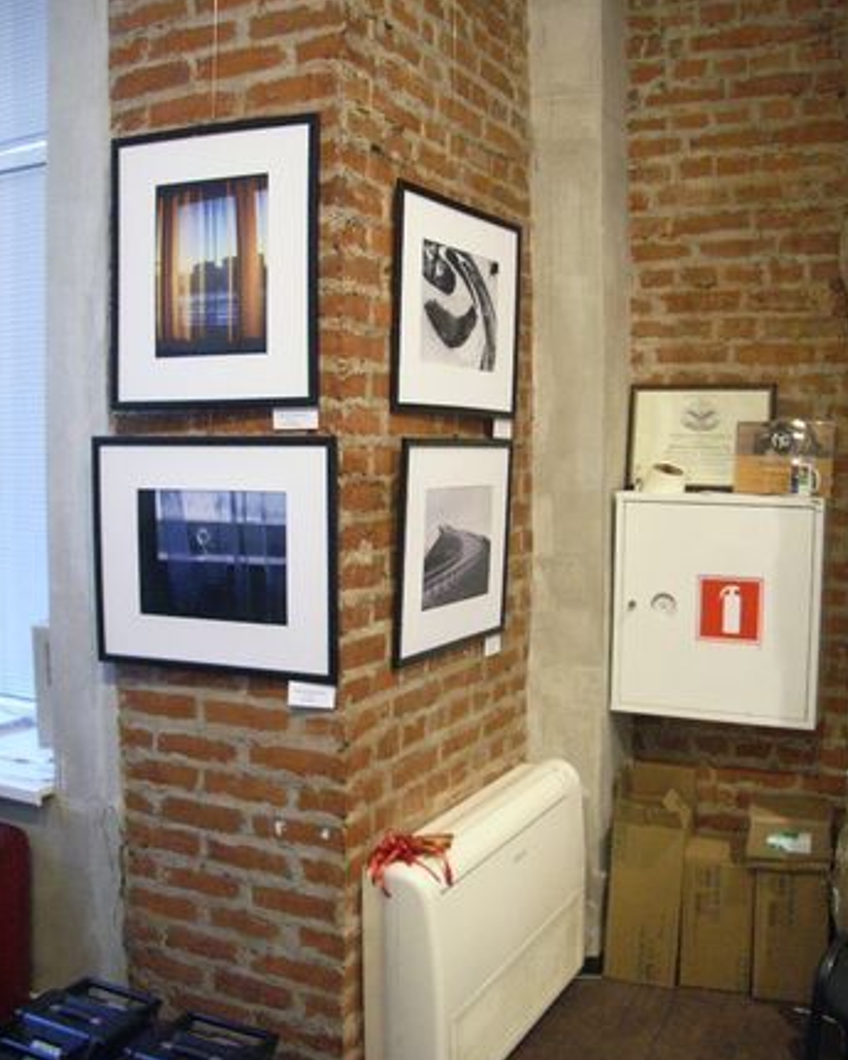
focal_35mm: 37
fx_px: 1161
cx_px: 422
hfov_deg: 40.1
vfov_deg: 49.1
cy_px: 515
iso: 320
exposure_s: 1/30
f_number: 2.6
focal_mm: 5.8
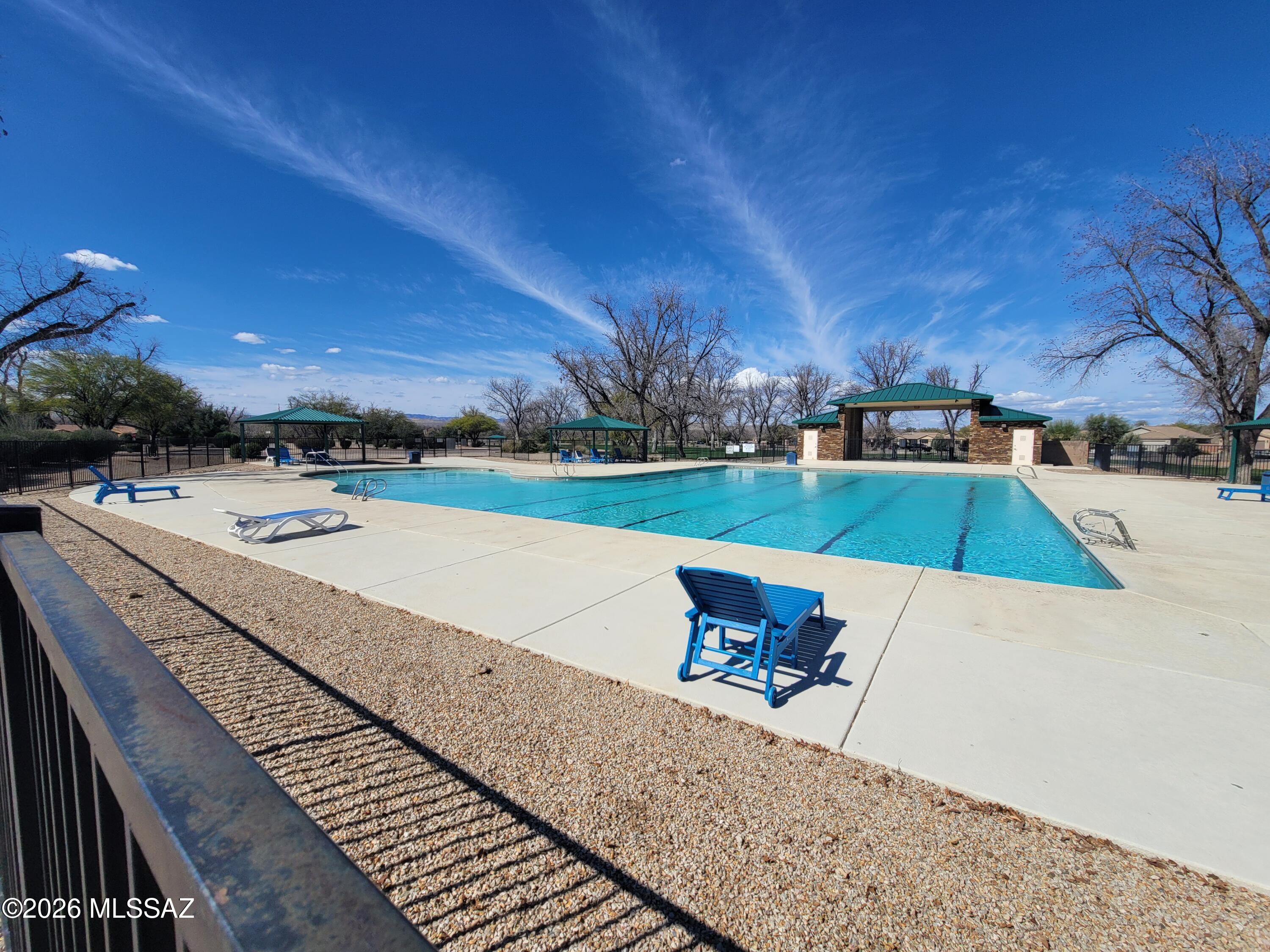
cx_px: 635
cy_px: 476
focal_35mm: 13
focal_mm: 2.2
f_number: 2.2
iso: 64
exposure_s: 1/3446
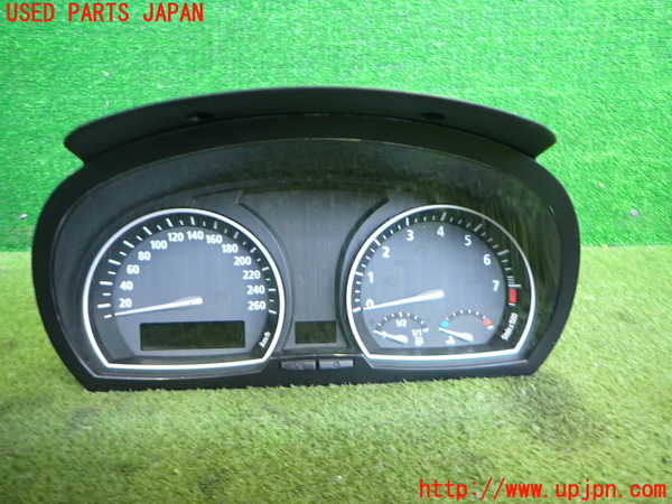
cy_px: 252
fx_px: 485
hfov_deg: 69.4
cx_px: 336
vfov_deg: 54.9
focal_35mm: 25
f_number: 2
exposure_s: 1/30
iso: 320
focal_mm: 4.5
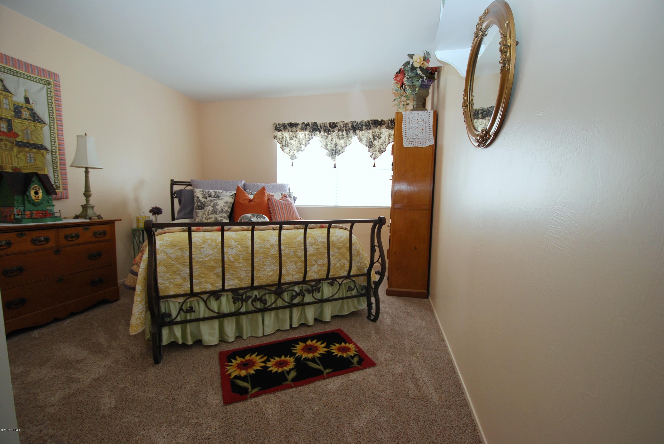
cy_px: 222
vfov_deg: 77.5
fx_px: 277
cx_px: 332
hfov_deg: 100.3
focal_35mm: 15
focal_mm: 10
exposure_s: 1/30
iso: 280
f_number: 3.5
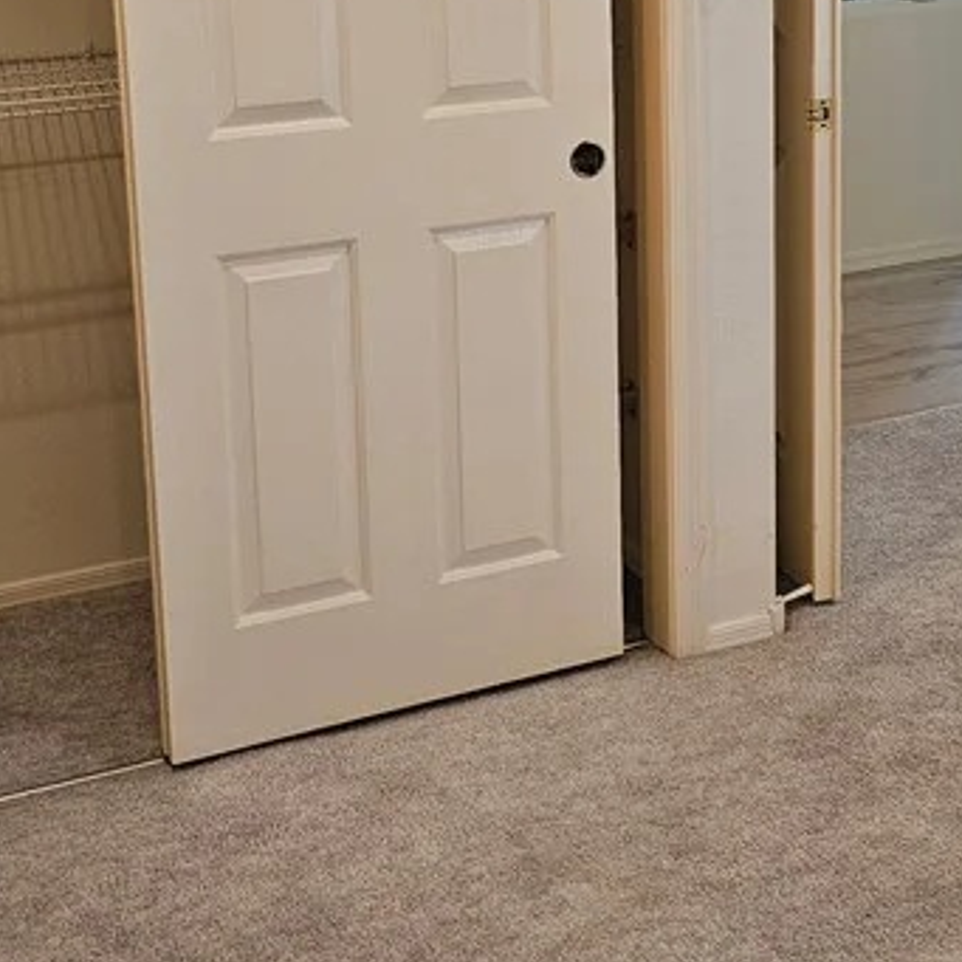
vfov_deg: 27.2
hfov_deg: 27.8
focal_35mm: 61
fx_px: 1918
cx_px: 714
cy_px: 93
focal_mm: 6.3
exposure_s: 1/120
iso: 250
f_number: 1.7
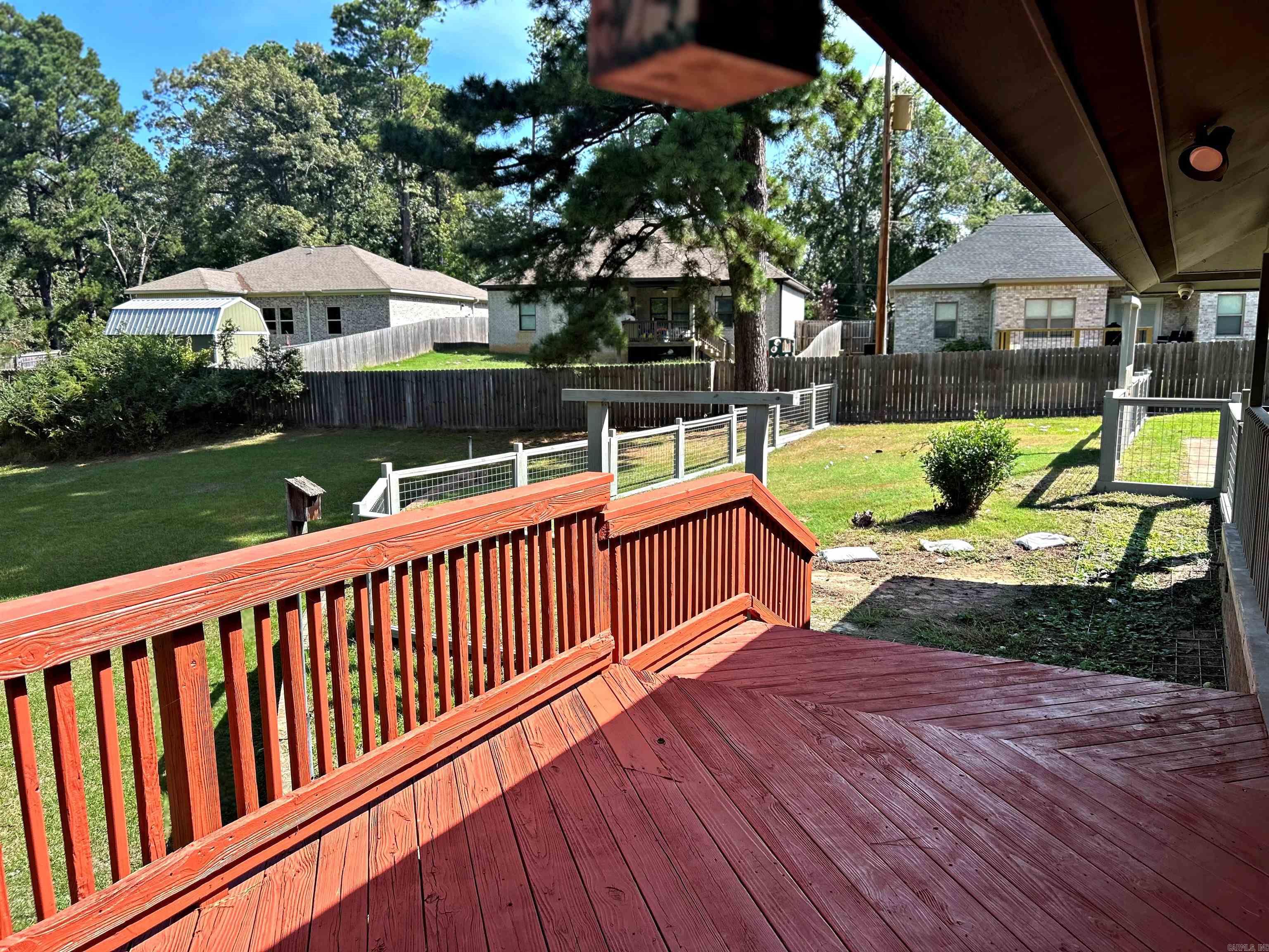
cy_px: 476
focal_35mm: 26
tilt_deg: -8.5
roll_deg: +0.6
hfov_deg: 67.3
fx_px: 953
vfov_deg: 53.1
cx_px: 634
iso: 50
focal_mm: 5.7
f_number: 1.5
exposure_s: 1/1344
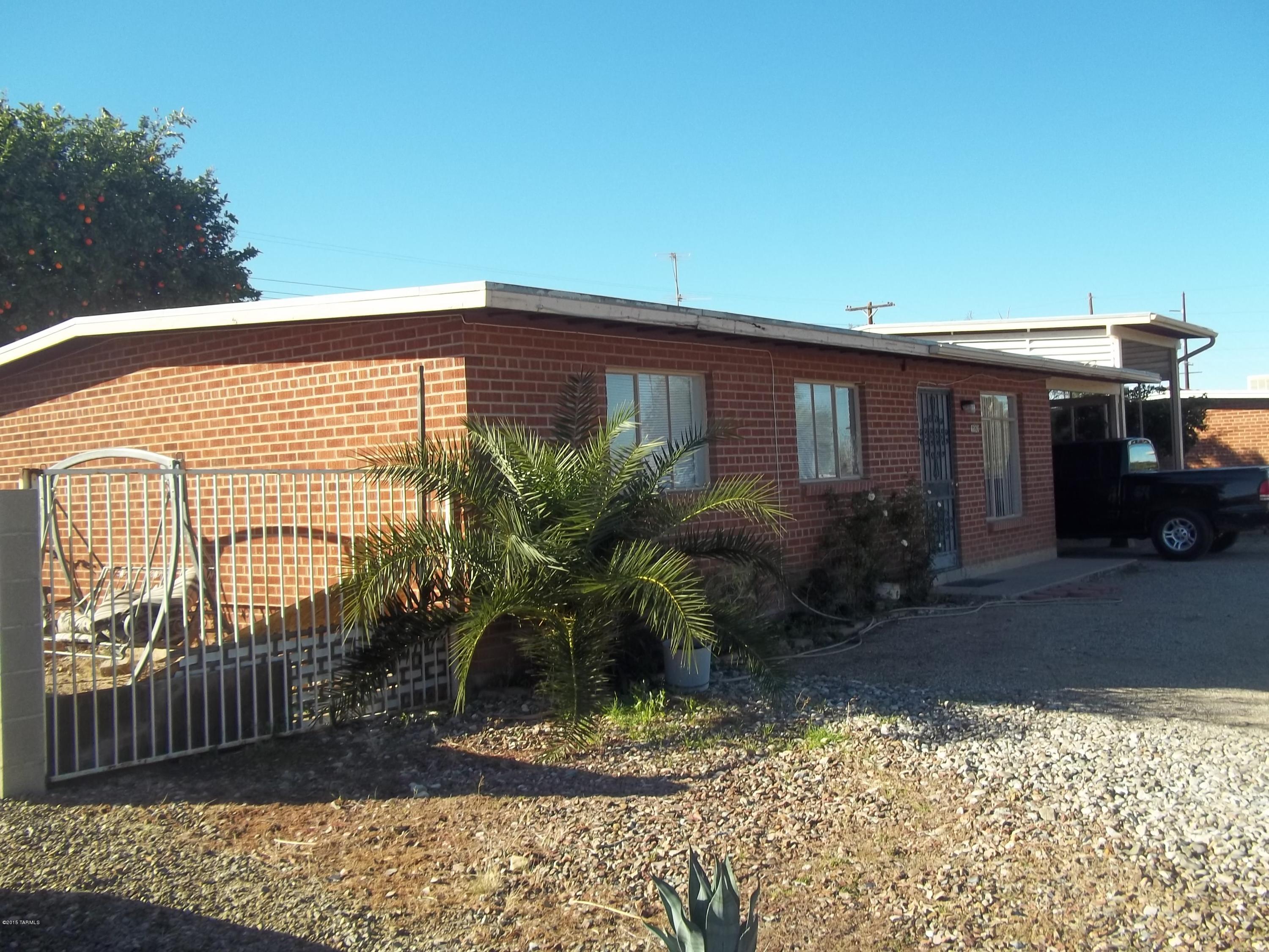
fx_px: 1173
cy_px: 476
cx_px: 634
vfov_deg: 44.2
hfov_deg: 56.8
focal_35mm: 32
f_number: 8.8
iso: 64
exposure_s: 1/80
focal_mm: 5.7
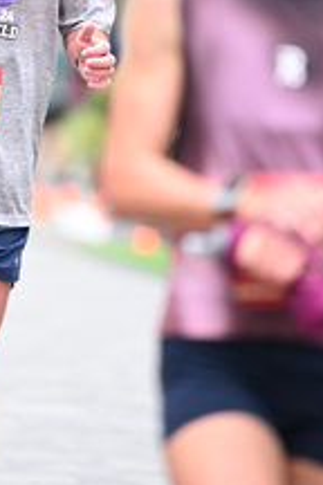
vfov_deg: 4.0
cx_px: 26
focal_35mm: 509
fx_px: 6850
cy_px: 74
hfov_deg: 2.7
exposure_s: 1/1250
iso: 1250
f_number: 2.8
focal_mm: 200
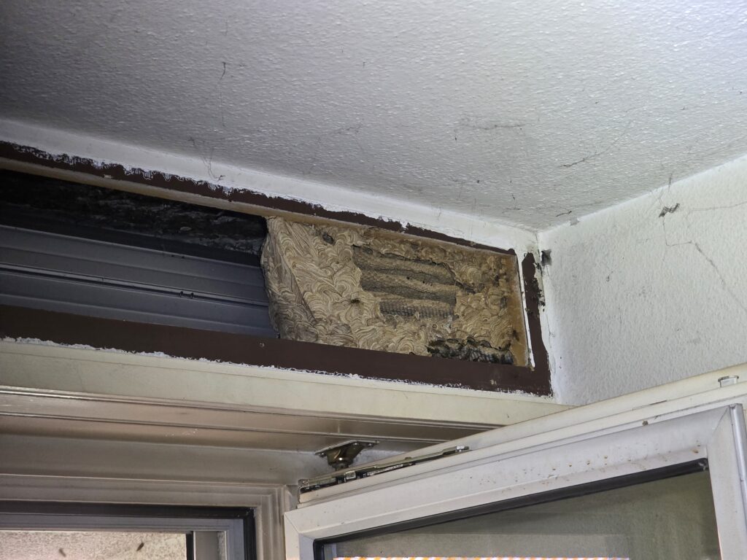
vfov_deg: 21.3
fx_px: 1489
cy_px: 280
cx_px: 374
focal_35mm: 69
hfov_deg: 28.2
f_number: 2.4
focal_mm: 7.9
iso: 500
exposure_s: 1/100
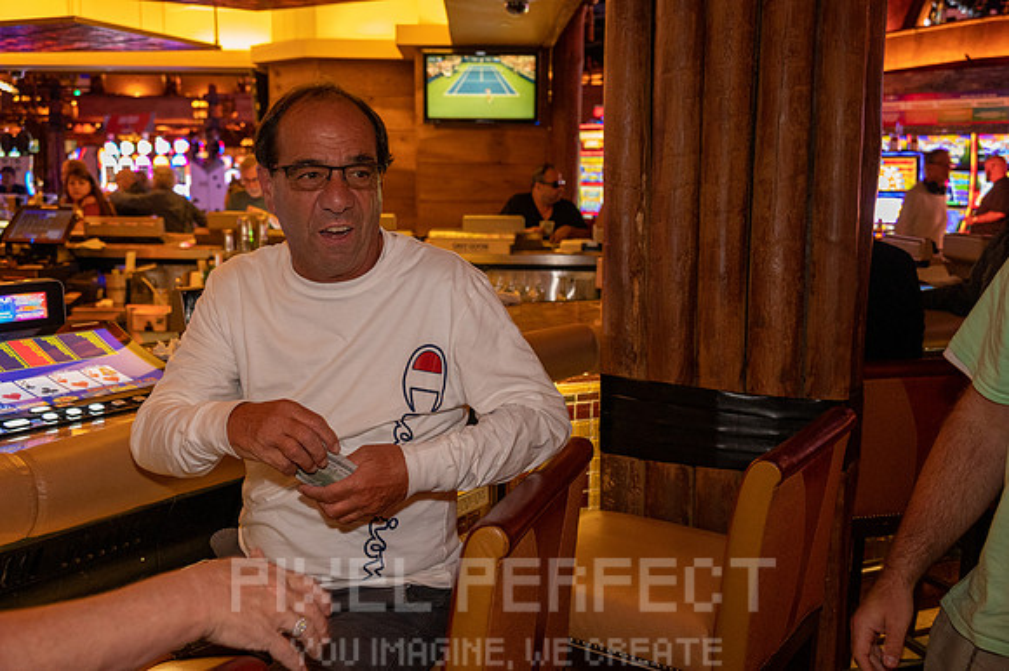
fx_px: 1008
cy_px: 336
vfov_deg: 36.8
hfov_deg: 53.2
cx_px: 504
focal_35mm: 36
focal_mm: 36
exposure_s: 1/60
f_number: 4.8
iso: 5600
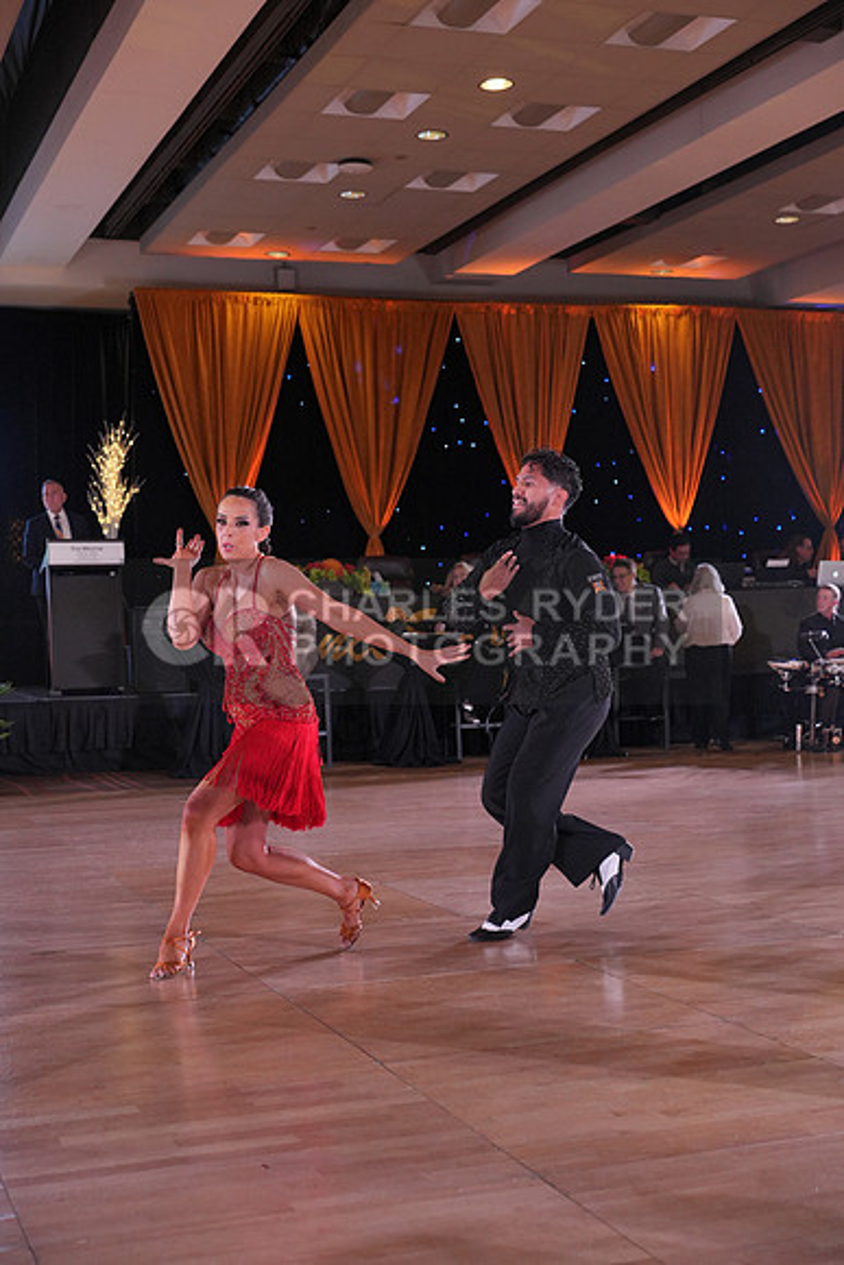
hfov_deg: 27.0
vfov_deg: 39.6
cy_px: 632
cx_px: 422
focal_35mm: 50
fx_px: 1757
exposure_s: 1/400
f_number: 4
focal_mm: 50
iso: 1600
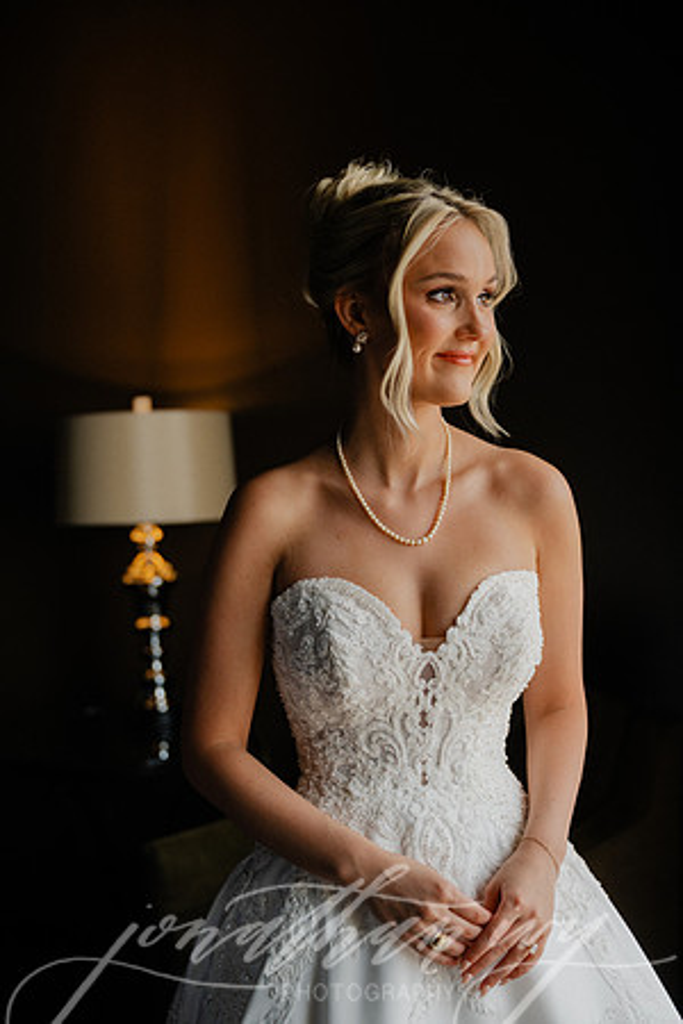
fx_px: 1480
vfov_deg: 38.2
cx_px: 342
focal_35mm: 52
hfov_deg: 26.0
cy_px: 512
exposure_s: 1/320
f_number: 2.8
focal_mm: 52
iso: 640
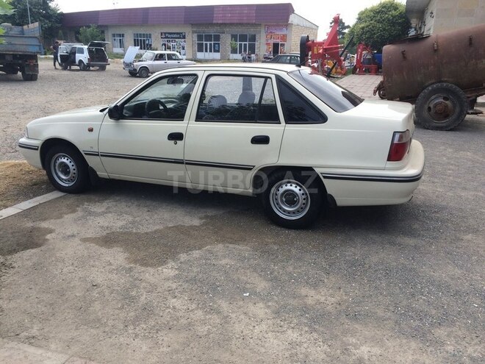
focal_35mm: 29
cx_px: 242
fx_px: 406
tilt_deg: -16.7
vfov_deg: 48.2
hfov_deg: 61.7
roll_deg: -0.1
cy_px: 182
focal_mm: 4.15
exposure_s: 1/595
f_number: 2.2
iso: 32
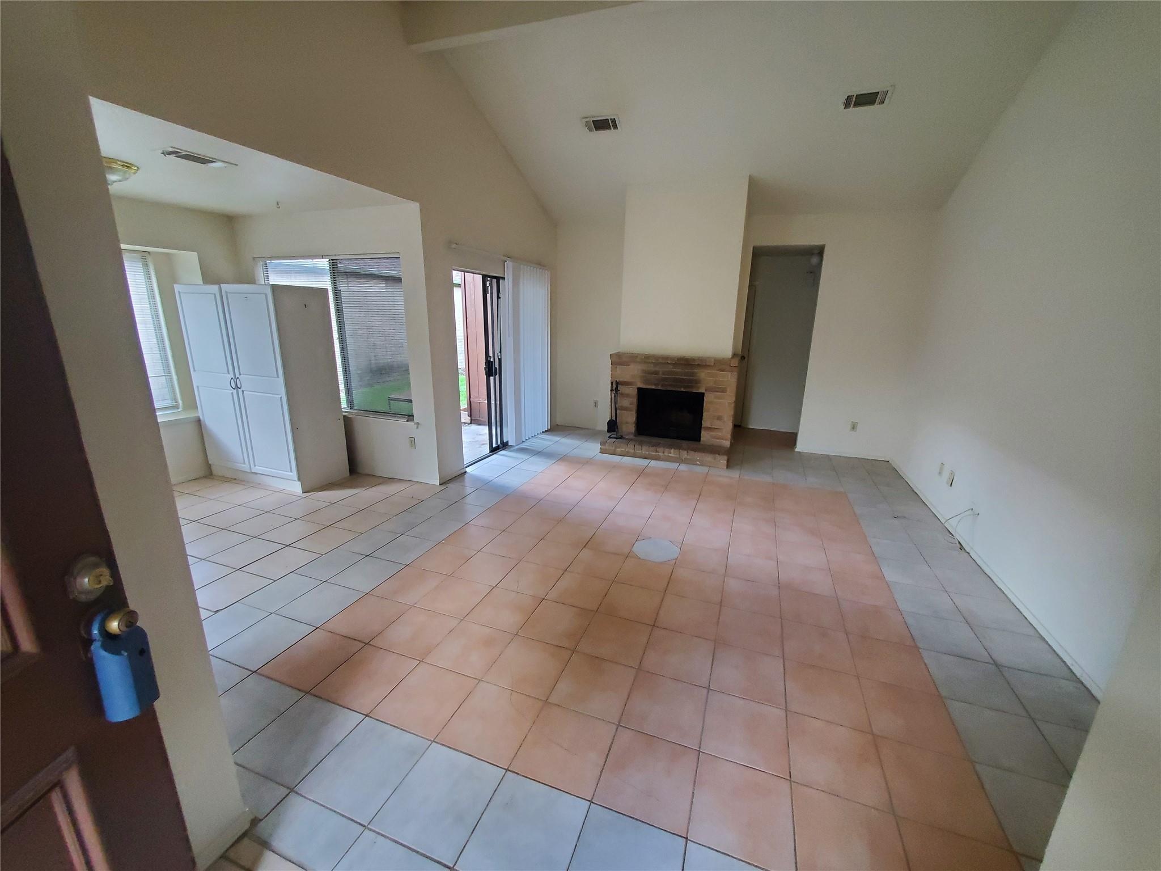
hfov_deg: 106.2
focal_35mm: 13
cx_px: 580
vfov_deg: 89.9
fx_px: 436
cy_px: 436
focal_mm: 1.8
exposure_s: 1/59
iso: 400
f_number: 2.2
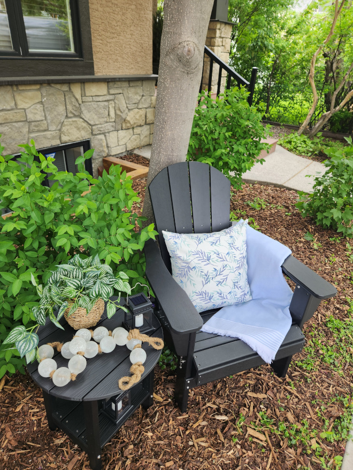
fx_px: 313
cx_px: 176
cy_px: 235
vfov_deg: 73.9
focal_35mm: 23
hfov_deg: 58.9
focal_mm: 5.4
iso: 32
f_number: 1.8
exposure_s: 1/120
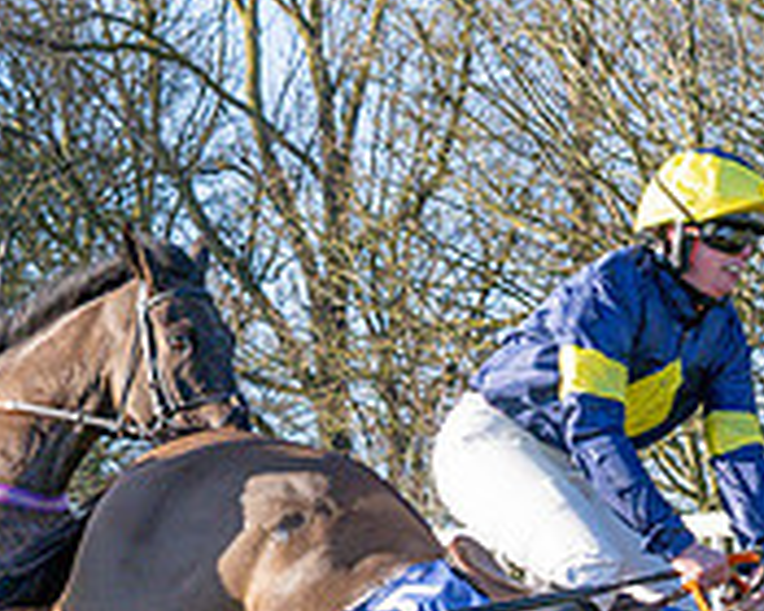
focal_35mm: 210
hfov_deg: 9.2
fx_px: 4748
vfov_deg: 7.3
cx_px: 289
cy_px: 785
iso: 400
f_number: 5
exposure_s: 1/1250
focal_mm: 35
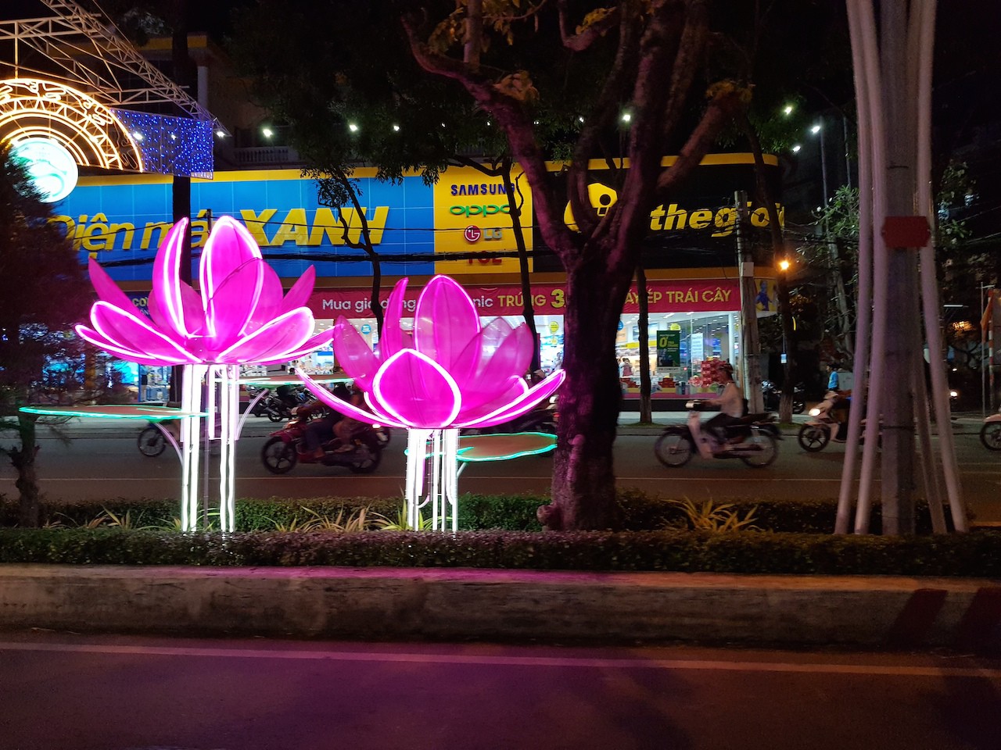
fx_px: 752
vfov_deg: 53.1
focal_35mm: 26
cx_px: 500
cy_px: 375
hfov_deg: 67.3
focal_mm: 4.2
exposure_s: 1/100
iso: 320
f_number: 1.7
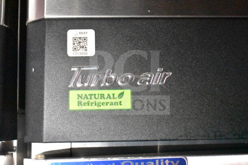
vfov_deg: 26.5
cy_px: 82
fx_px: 351
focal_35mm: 51
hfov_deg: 38.9
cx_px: 124
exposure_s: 1/50
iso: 20000
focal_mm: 34
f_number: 4.5
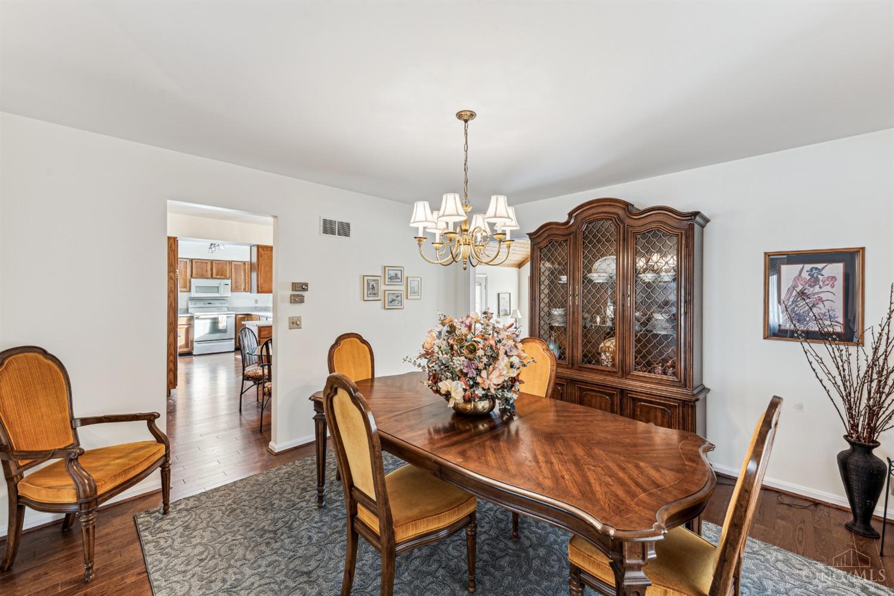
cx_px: 447
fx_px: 348
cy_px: 298
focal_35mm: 14
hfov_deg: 104.3
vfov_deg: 81.2
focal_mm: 14
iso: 100
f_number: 8
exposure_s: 1/5
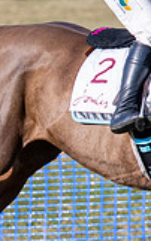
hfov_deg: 1.7
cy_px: 112
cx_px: 45
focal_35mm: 779
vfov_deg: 2.7
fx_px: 5138
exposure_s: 1/1600
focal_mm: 95
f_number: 2.8
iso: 100
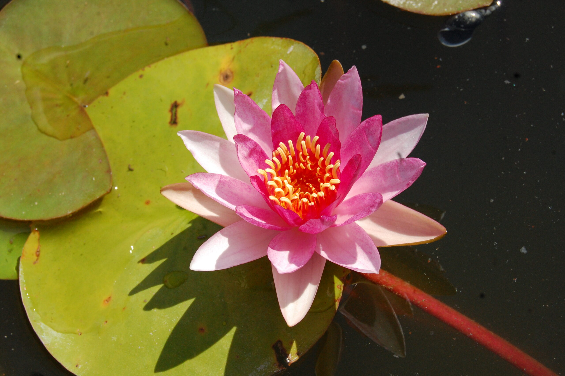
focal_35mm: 69
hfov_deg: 29.3
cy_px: 188
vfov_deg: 19.7
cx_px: 282
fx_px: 1082
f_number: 14
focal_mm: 46
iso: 800
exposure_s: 1/800
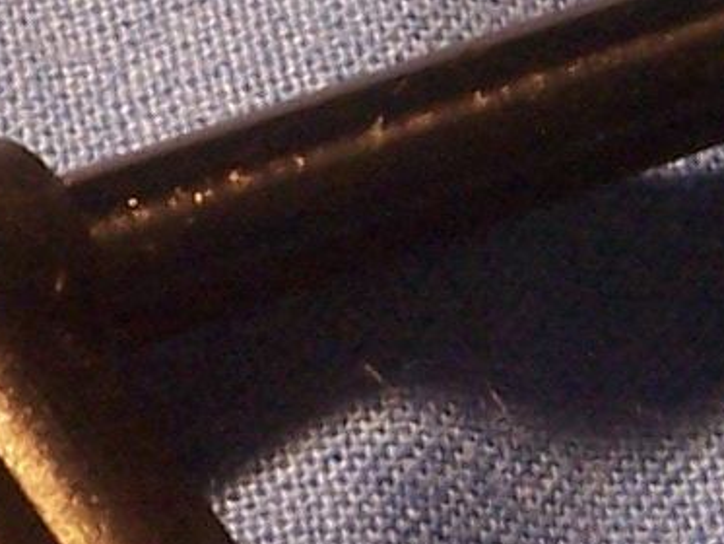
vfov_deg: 7.3
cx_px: -584
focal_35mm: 204
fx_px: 4268
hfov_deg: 9.2
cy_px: 340
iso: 140
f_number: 3.4
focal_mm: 5.5
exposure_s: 1/15
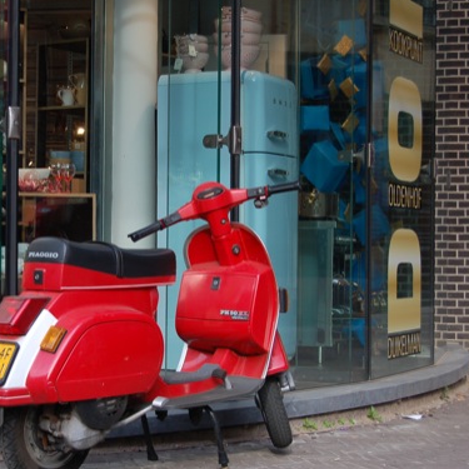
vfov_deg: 19.9
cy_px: 237
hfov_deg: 19.7
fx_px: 1334
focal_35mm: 87
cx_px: 98
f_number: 5.6
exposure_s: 1/125
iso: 200
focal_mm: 40
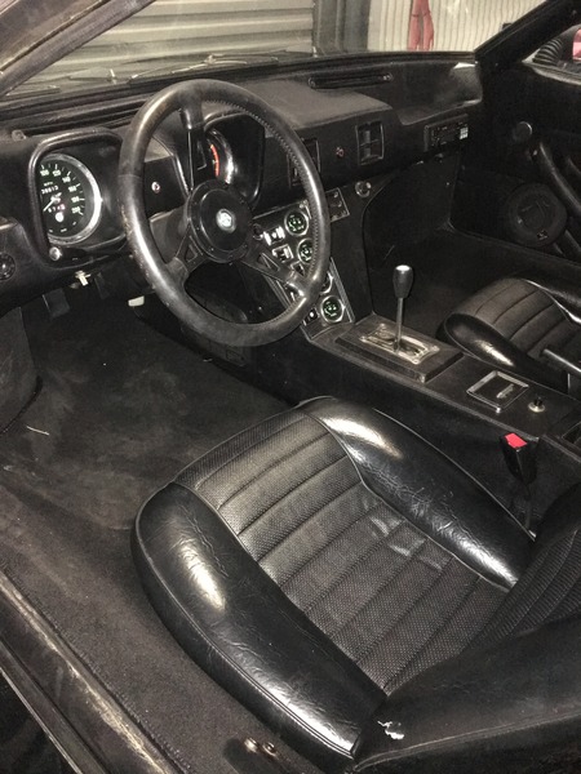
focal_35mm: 29
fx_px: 649
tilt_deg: -32.3
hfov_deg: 48.2
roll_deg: -2.9
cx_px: 290
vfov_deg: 61.7
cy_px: 387
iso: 640
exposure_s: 1/17
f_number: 2.2
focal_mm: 4.15
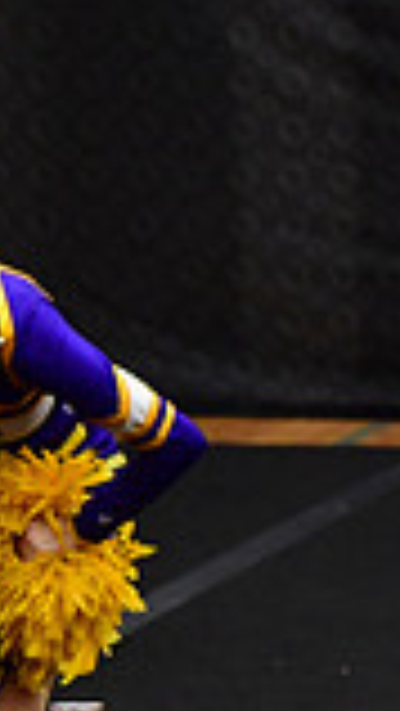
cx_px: 1169
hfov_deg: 2.2
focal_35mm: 546
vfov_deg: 4.0
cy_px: 250
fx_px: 10284
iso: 4000
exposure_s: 1/500
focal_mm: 95
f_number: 4
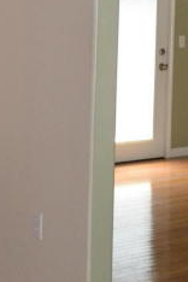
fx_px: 846
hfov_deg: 12.4
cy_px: 34
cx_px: 218
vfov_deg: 18.6
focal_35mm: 108
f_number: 3.8
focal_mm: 22
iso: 1100
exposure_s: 1/60
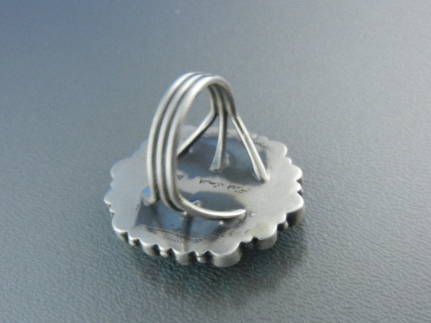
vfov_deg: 28.0
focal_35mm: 52
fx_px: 647
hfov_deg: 36.8
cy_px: 185
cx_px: 224
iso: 400
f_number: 3.8
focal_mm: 8.1
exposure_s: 1/28.2
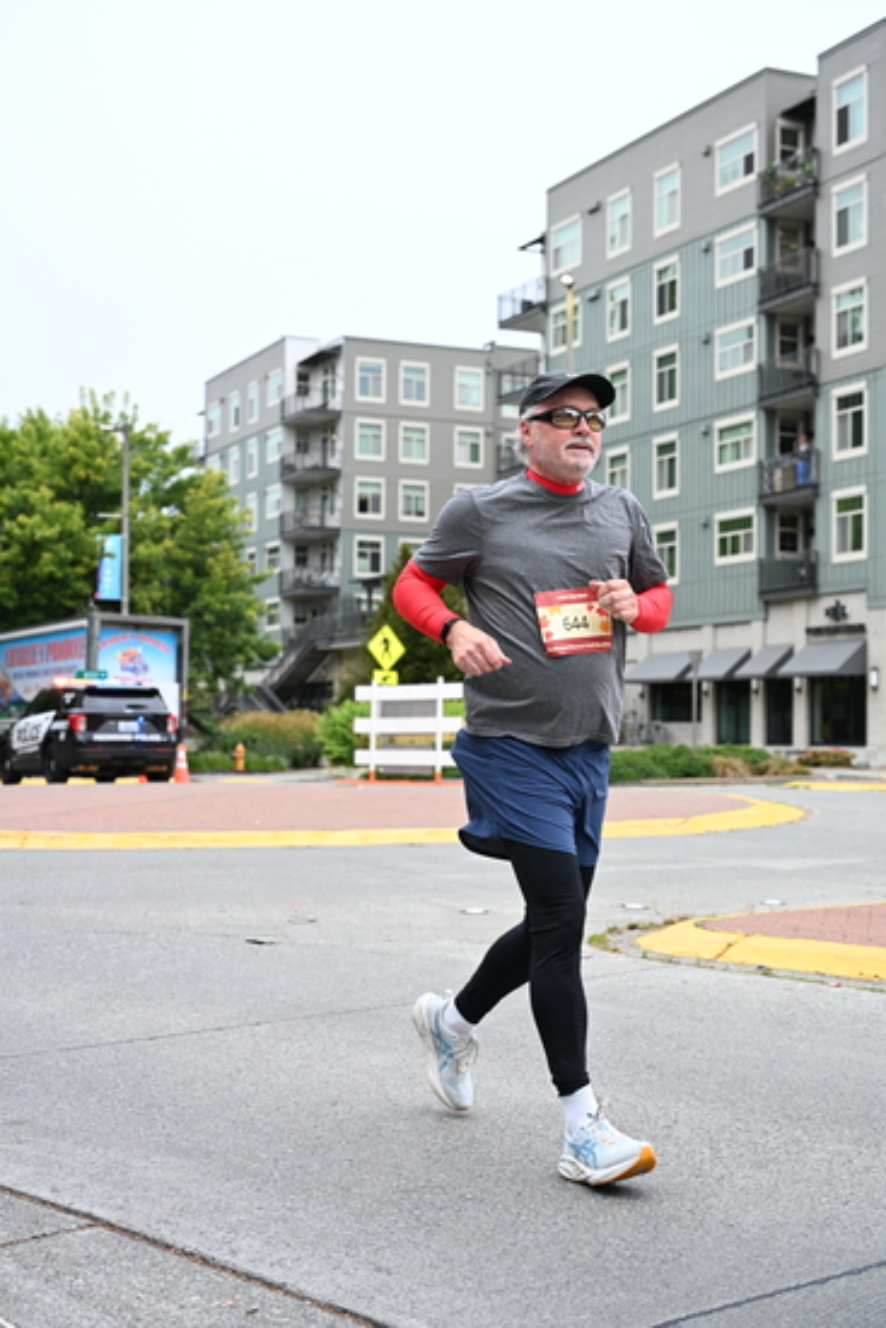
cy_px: 664
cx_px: 443
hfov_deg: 27.5
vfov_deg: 40.3
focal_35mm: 49
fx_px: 1808
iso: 1600
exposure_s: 1/800
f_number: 4
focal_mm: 49
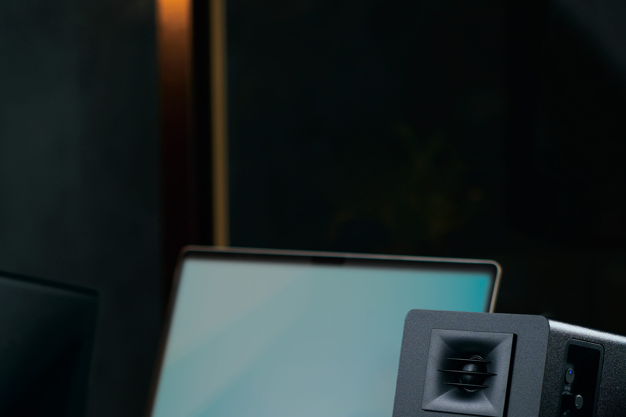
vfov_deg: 12.4
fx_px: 1895
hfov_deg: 18.7
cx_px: 186
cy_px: 407
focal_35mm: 109
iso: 320
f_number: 2.8
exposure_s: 1/25
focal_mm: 50
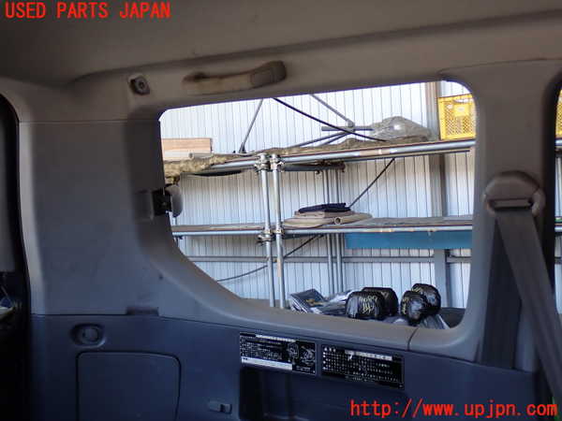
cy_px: 210
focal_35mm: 47
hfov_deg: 40.4
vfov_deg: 30.9
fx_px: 763
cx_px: 281
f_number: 3.1
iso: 160
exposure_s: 1/100
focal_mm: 8.4
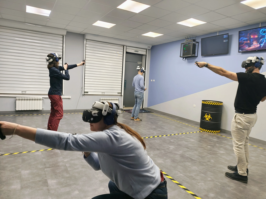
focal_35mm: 23
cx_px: 133
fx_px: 177
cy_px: 100
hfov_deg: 73.9
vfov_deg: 58.9
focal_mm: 6.57
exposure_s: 1/100
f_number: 1.6
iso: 994
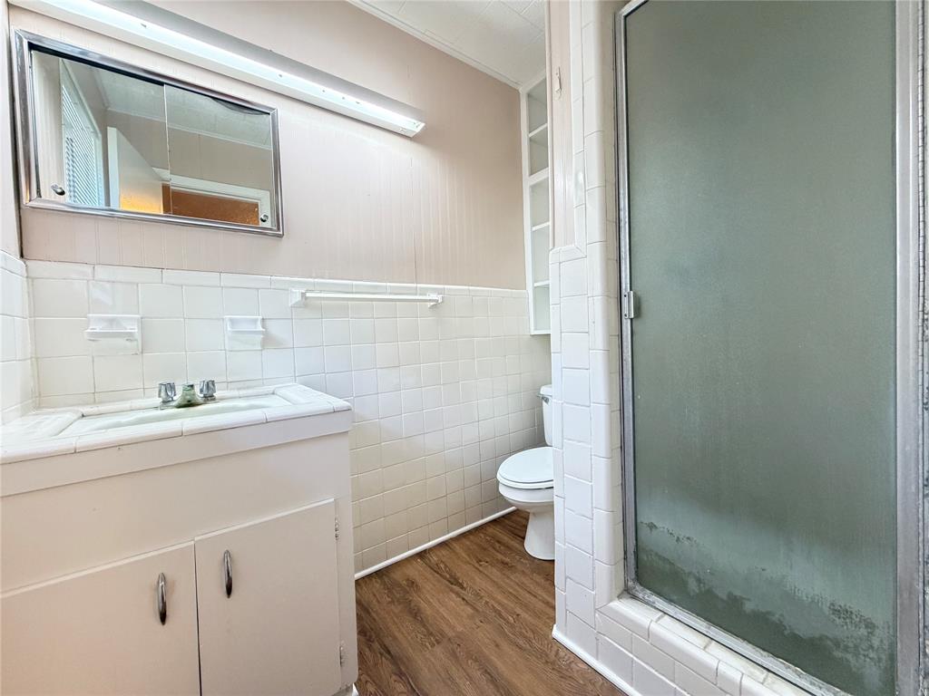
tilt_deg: -1.5
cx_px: 464
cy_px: 348
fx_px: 376
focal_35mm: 14
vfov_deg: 85.7
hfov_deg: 102.1
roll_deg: +2.7
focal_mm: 2.22
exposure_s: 1/60
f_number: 2.2
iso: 400
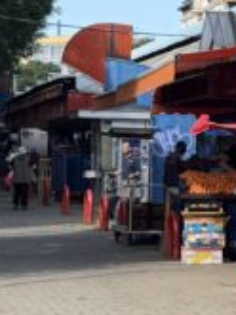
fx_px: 1353
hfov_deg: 9.2
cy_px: 176
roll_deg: -1.3
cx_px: 523
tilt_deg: -0.1
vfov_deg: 13.2
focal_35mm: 149
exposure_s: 1/1901
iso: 80
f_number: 1.78
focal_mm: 6.76
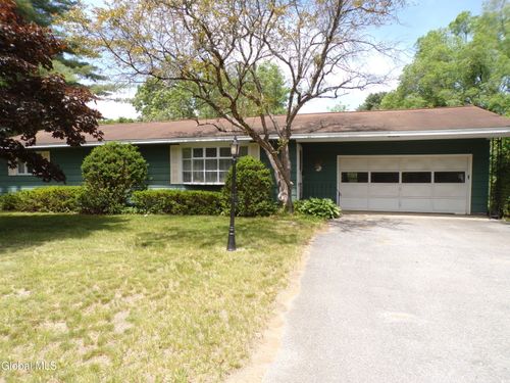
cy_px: 192
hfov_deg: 71.6
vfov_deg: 56.8
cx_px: 255
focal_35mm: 24
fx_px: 354
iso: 80
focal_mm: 4.3
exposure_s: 1/150
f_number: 5.8
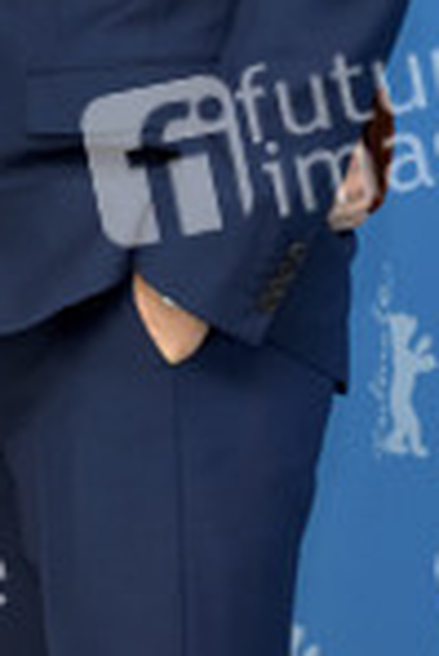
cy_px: -80
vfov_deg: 6.0
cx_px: -93
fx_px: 6284
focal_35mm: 344
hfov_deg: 4.0
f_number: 3.5
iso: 800
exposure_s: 1/320
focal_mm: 85
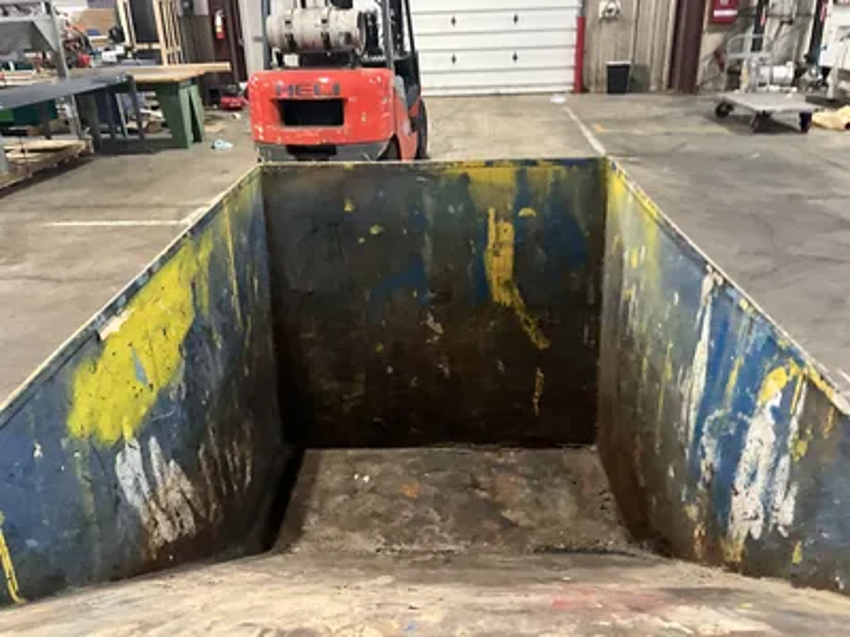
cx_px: 425
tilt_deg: -24.1
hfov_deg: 61.7
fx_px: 712
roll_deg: +2.2
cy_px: 318
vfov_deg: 48.2
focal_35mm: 29
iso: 400
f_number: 1.8
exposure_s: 1/30
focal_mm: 3
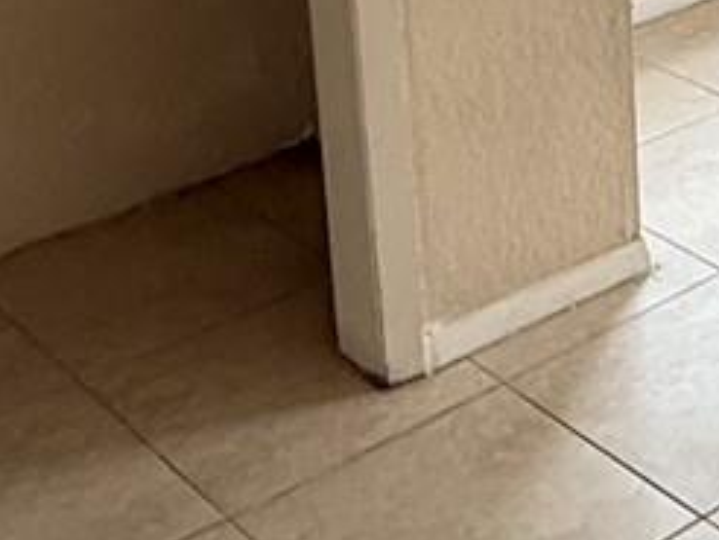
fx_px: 1892
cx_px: 833
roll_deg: +0.4
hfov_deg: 20.3
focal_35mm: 91
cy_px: -178
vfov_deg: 15.4
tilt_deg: -14.9
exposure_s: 1/60
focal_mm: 2.22
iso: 400
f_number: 2.2
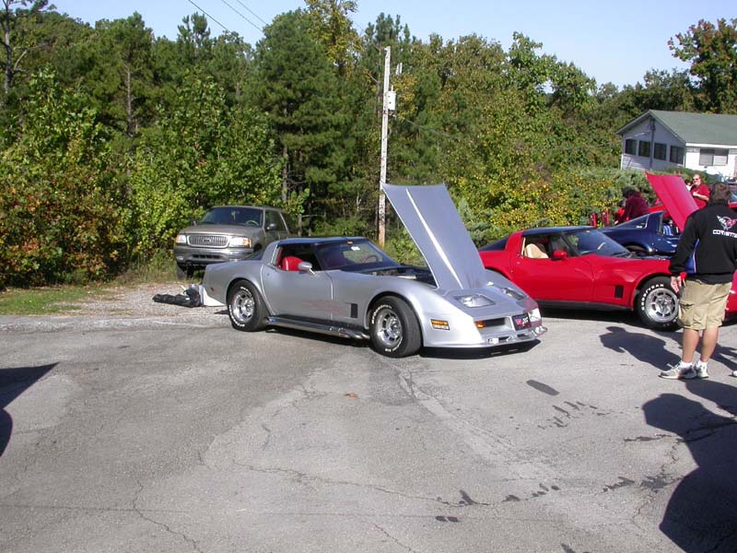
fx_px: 809
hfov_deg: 49.0
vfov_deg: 37.7
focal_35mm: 38
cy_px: 276
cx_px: 368
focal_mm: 7.85
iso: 100
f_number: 6.7
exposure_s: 1/333
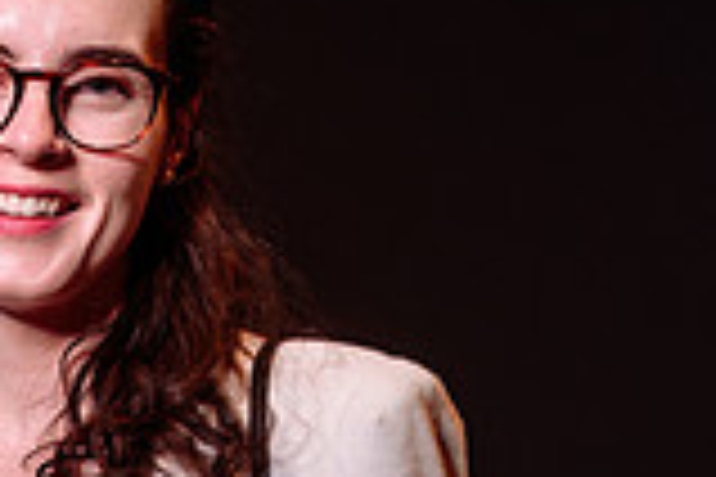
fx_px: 2824
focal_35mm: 142
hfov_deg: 13.2
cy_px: 587
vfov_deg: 9.5
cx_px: -531
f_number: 4
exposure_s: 1/60
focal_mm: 39
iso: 800
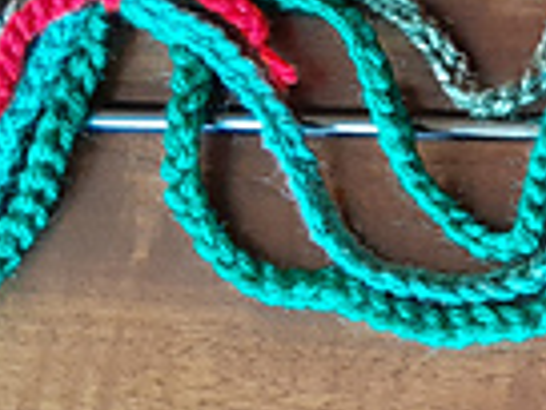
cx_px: 1072
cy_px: 113
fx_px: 1924
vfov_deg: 12.1
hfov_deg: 13.8
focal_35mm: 122
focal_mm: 3.98
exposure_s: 1/10
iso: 640
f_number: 1.8
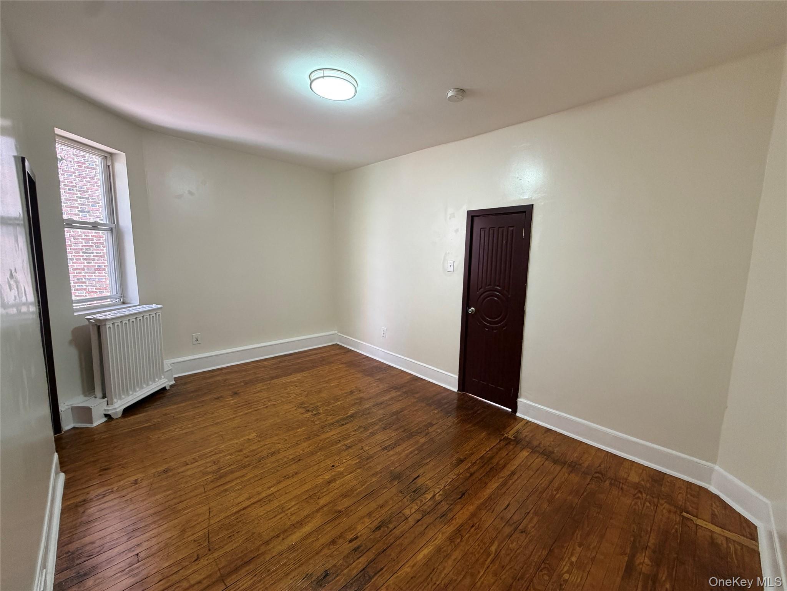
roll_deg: -0.9
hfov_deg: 102.1
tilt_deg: -7.2
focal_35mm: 14
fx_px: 318
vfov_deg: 85.7
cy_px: 296
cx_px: 394
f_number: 2.2
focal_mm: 2.22
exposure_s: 1/60
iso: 250
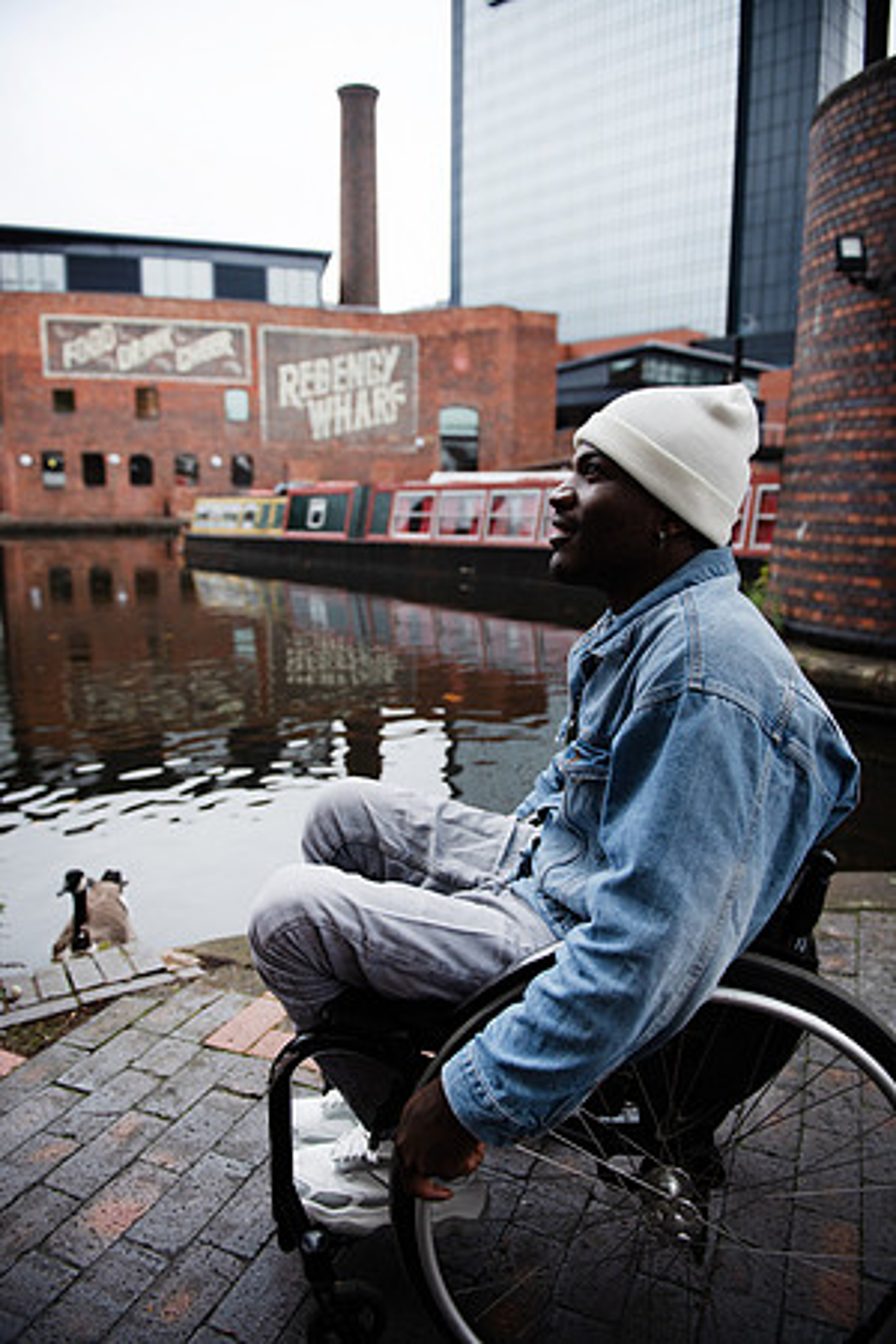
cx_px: 448
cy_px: 672
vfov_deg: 73.7
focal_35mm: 24
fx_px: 896
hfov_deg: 53.1
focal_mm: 24
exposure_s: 1/320
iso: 400
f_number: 2.8
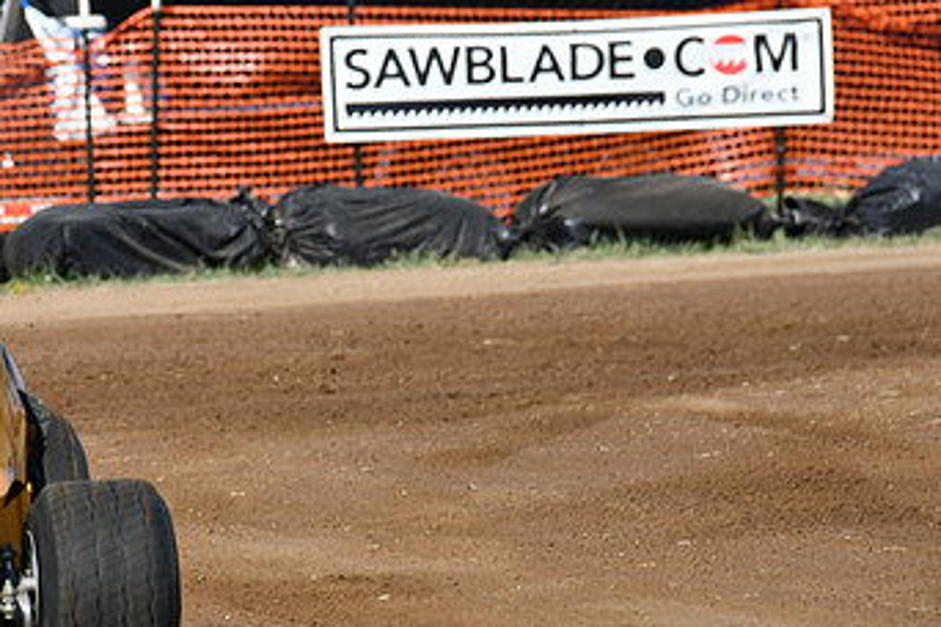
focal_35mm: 394
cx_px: 220
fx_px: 10298
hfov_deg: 5.2
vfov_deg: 3.5
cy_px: 282
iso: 180
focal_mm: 155
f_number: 8
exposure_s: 1/500
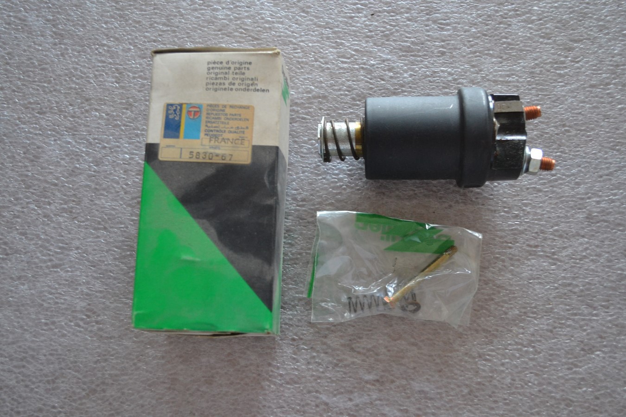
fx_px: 678
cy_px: 208
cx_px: 313
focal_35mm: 39
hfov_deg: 49.6
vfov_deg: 34.2
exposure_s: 1/60
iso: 1100
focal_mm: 26
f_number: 4.2
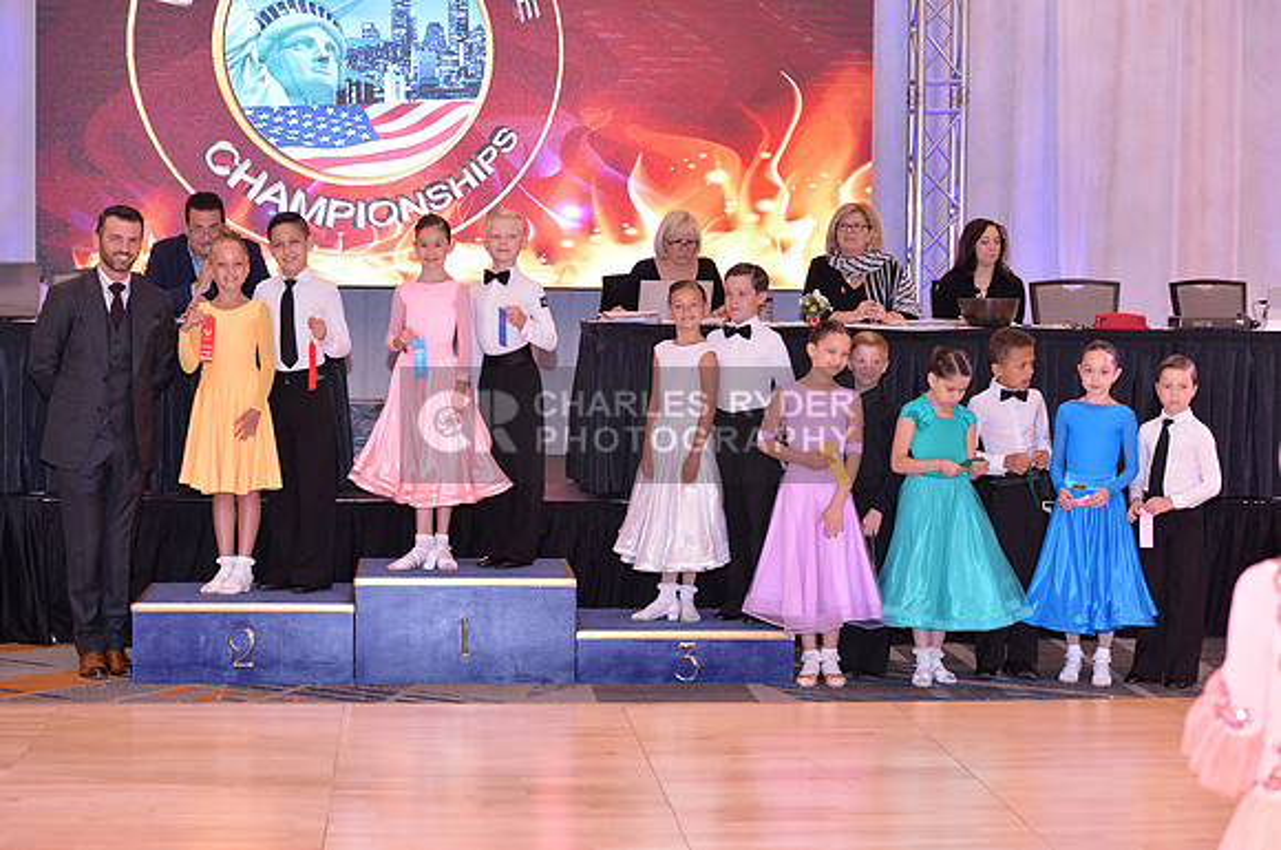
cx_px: 640
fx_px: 2487
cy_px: 425
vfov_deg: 19.4
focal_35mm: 70
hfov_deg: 28.9
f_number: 5
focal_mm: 70
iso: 1600
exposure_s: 1/250
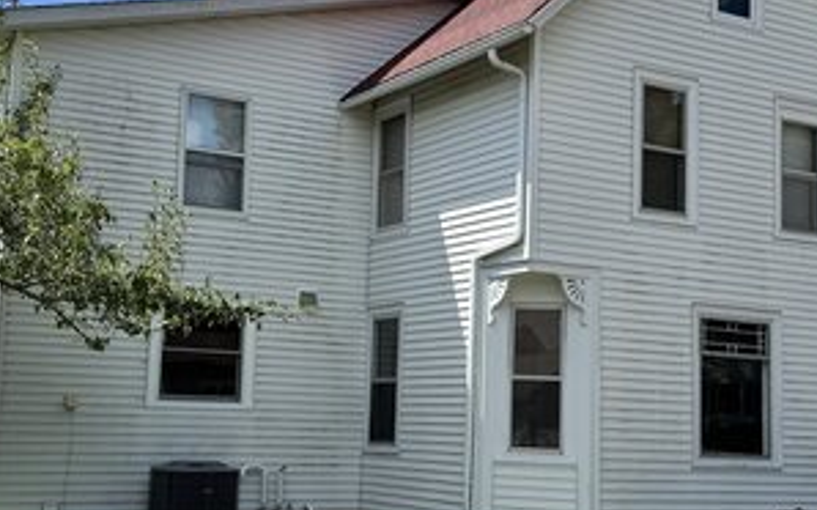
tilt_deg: +7.2
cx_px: 407
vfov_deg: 22.7
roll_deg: -2.3
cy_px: 263
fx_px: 1269
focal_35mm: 57
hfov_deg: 35.7
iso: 80
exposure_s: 1/4310
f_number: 1.78
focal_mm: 6.76
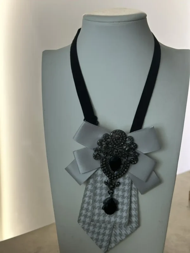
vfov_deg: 39.7
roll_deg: -0.4
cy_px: 126
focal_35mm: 48
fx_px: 351
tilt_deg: -11.9
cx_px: 95
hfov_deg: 30.3
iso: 50
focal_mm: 6.86
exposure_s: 1/50
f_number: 1.78
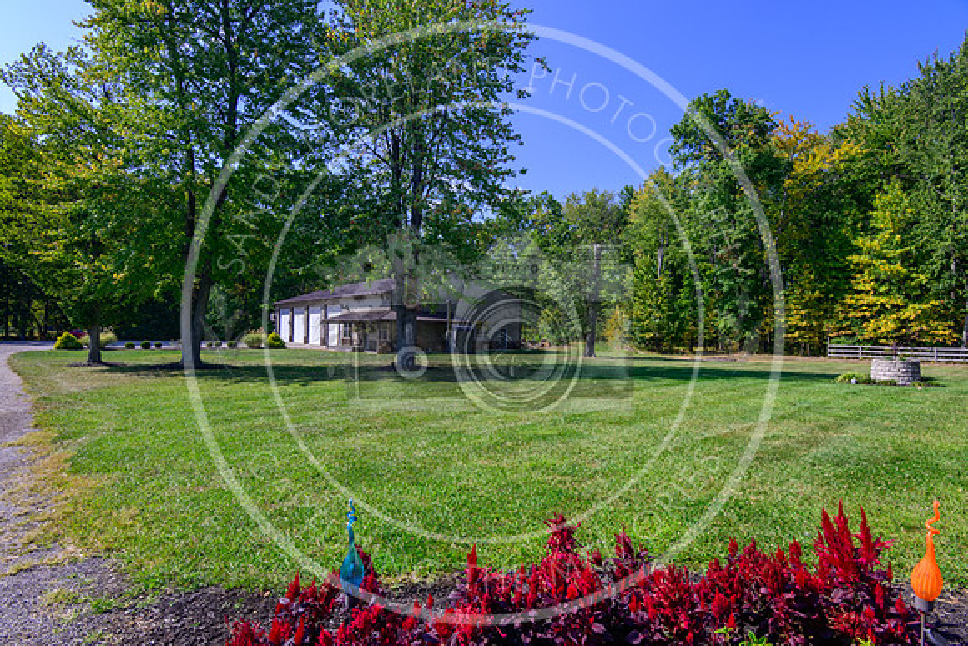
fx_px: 457
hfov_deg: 93.3
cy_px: 323
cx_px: 484
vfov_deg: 70.5
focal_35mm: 17
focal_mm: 17
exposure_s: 1/100
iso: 100
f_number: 9
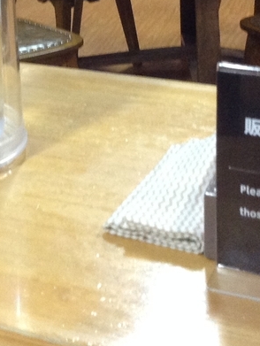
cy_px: -38
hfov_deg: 14.5
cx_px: 6
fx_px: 1010
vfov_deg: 18.7
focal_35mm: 101
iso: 125
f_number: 2.4
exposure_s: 1/24
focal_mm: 3.3
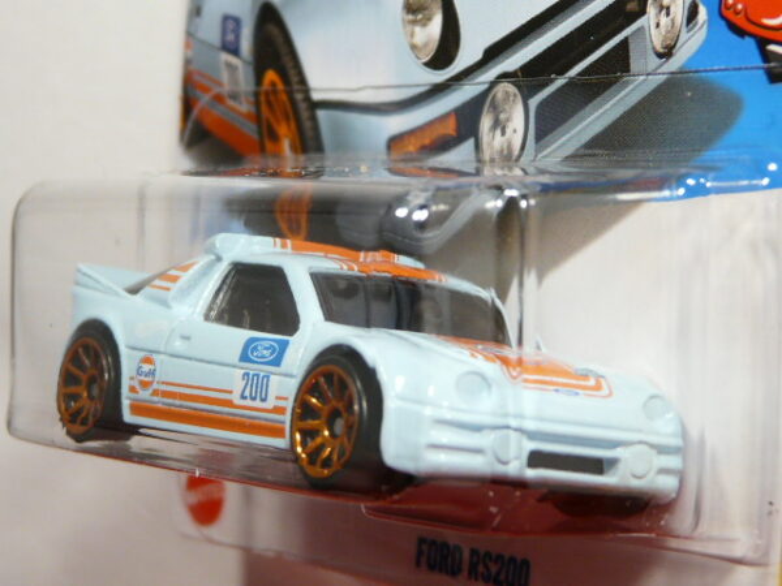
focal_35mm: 116
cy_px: 293
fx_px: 2621
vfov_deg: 12.8
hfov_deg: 17.0
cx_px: 391
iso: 100
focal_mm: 12
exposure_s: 1/50
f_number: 3.2
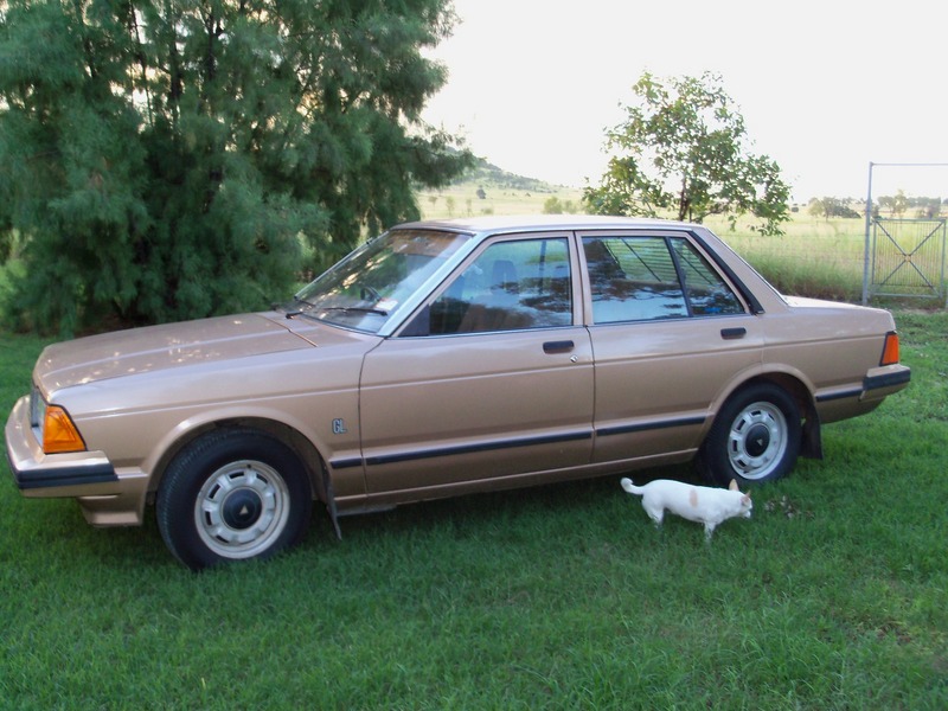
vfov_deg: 40.7
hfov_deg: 52.6
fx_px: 959
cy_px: 356
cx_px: 474
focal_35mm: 35
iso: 100
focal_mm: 6.3
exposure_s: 1/30
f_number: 3
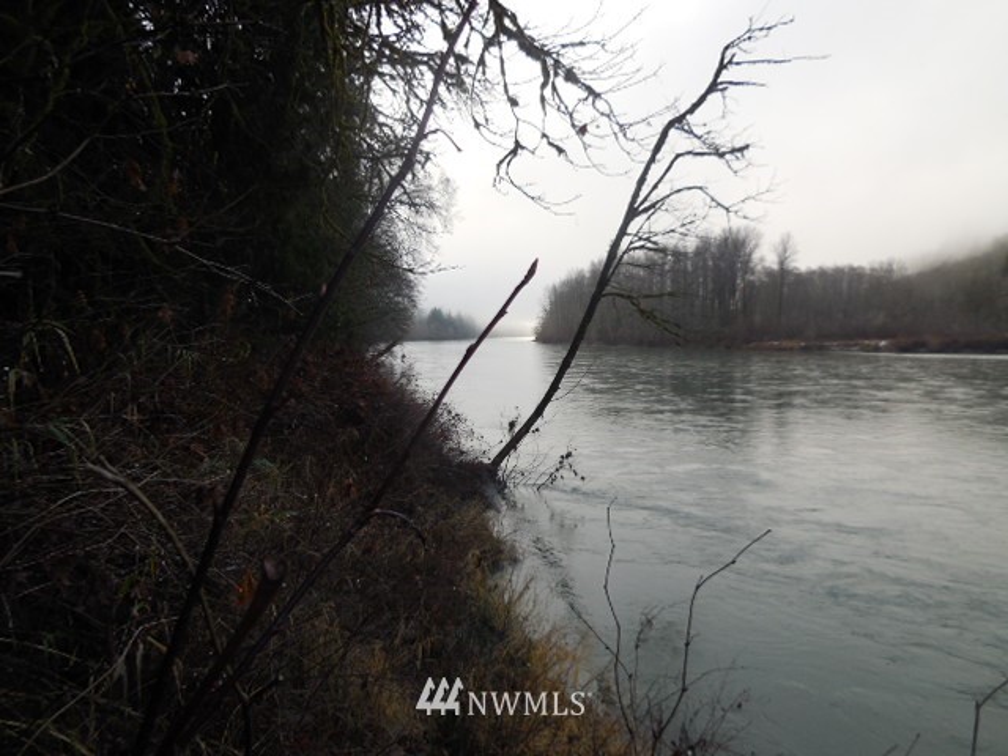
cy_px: 378
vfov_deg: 54.9
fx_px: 728
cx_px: 504
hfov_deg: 69.4
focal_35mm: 25
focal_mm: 4.5
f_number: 3.1
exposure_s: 1/250
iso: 125
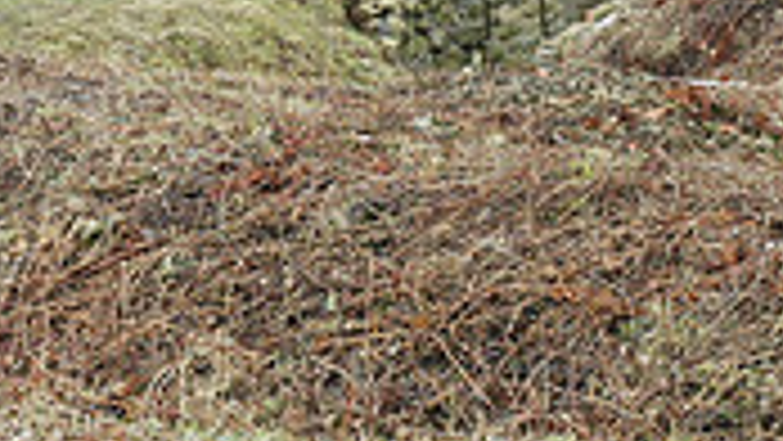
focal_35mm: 241
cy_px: 223
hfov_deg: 8.9
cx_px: 639
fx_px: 5005
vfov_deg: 5.0
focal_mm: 46
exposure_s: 1/250
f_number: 6.3
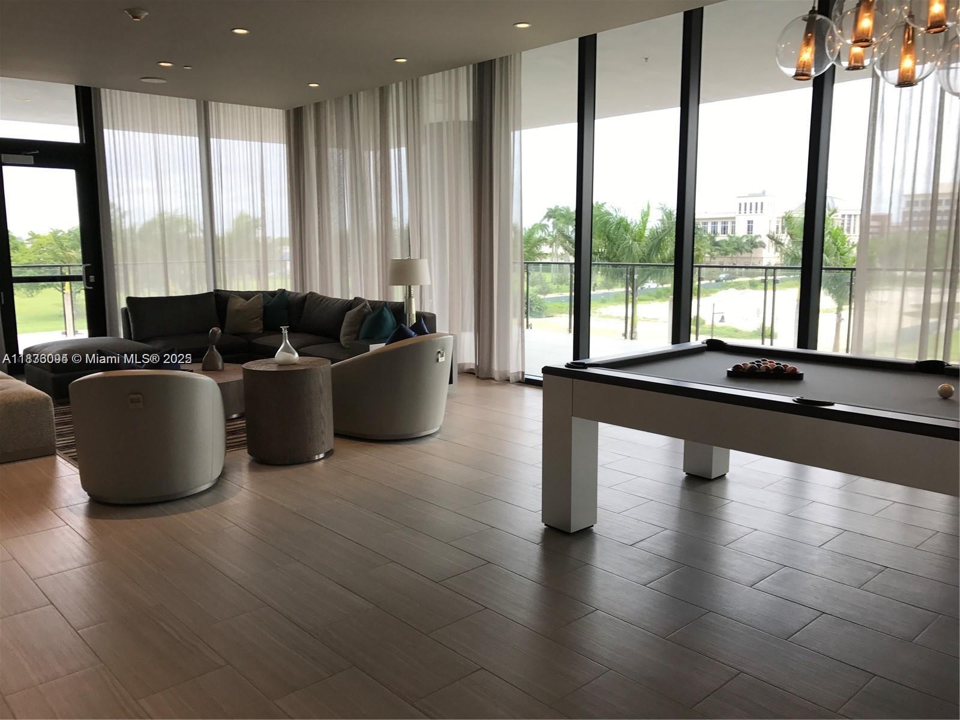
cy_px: 360
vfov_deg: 49.7
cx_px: 480
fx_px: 777
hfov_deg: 63.4
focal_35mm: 28
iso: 20
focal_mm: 3.99
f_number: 1.8
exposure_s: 1/128
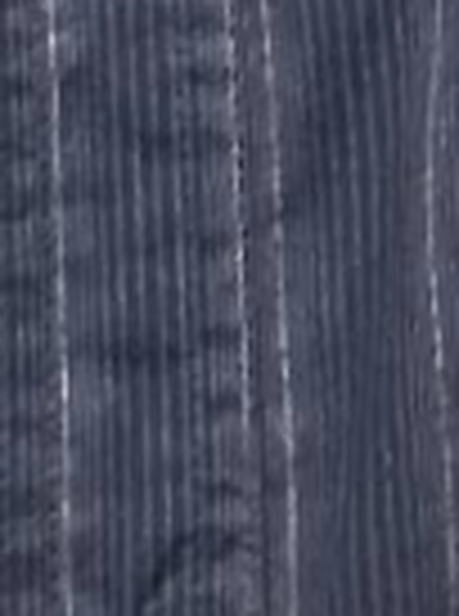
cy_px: -1533
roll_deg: +1.1
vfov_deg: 8.3
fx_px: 3197
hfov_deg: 8.2
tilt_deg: -5.4
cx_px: -4
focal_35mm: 180
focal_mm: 6.86
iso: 500
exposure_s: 1/50
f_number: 1.78
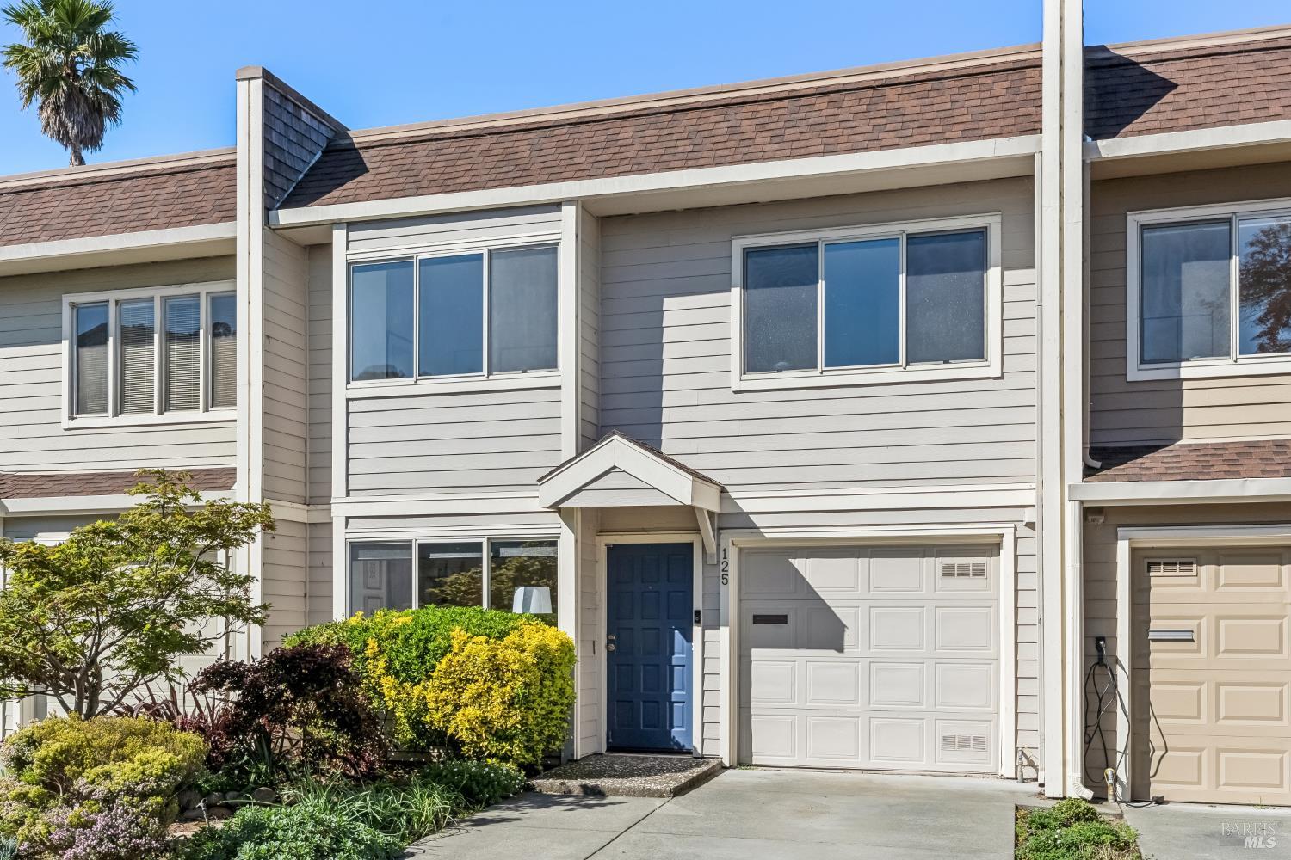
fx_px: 1255
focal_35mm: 35
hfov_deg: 54.4
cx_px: 646
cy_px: 430
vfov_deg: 37.9
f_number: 11
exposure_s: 1/500
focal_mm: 35
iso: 200
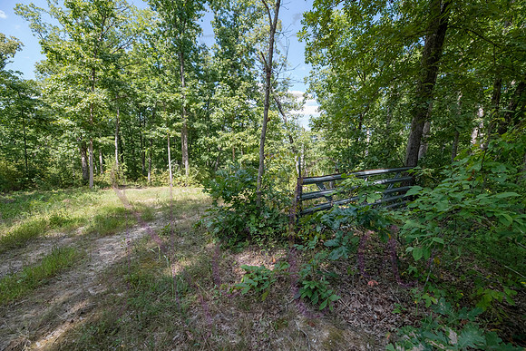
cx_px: 270
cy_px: 178
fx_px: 214
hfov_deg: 101.7
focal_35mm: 15
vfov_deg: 78.7
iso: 320
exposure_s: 1/200
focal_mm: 14
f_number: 7.1
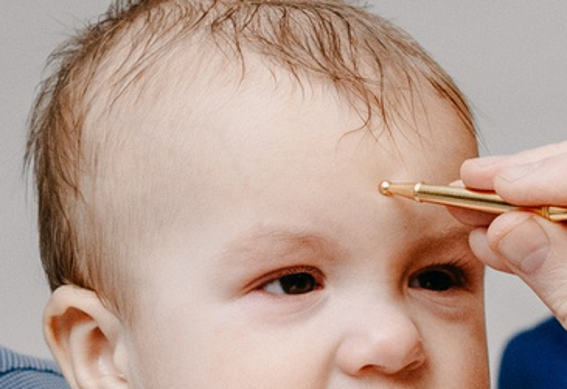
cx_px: 190
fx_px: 4193
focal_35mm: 264
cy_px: 391
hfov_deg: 7.7
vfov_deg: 5.3
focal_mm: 36
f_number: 3.5
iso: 500
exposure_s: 1/160
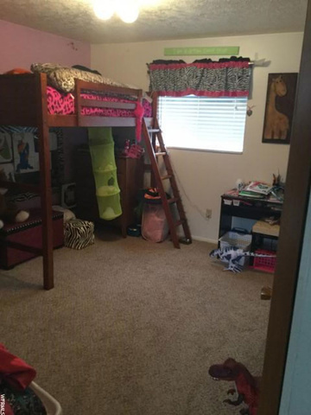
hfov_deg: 45.4
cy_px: 208
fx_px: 371
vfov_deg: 58.4
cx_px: 156
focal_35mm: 31
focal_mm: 3.3
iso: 160
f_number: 2.4
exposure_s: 1/30
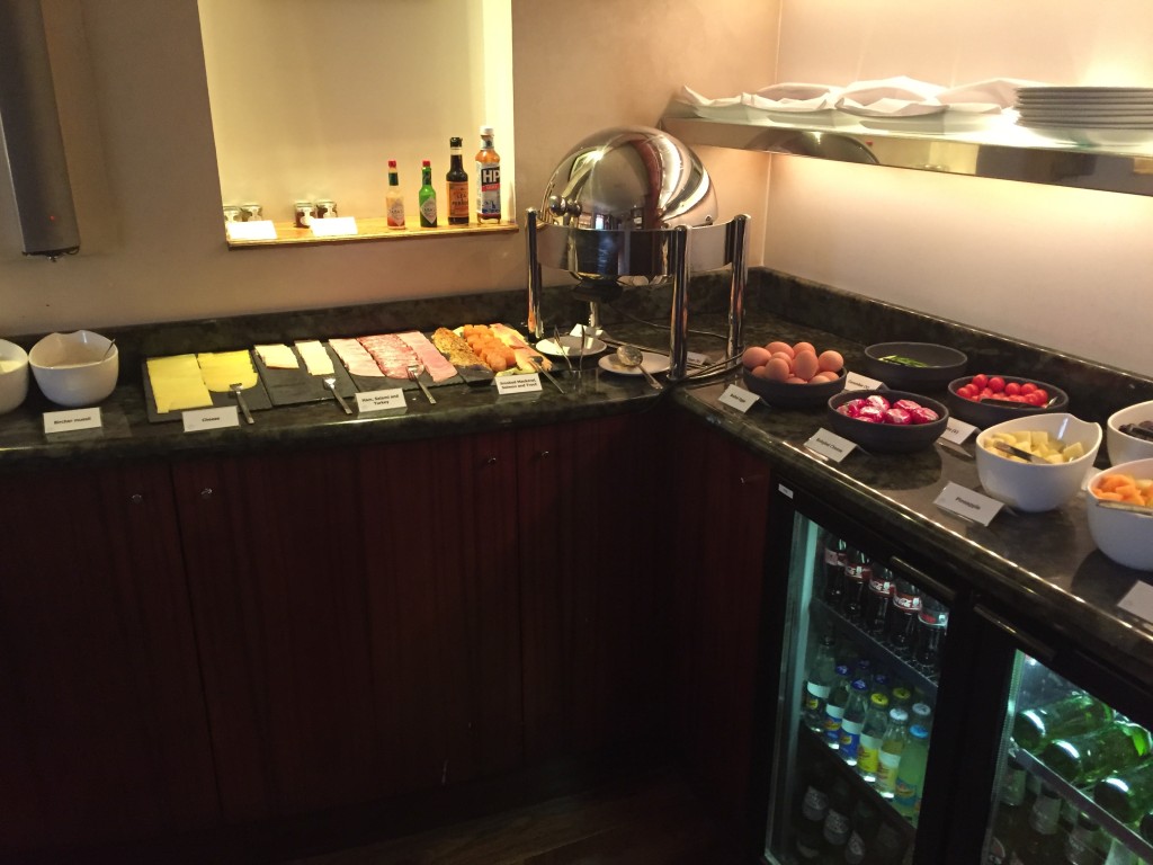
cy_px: 432
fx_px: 966
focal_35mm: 29
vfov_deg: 48.2
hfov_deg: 61.7
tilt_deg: -20.6
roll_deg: +1.3
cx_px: 576
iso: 250
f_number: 2.2
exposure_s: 1/24
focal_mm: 4.15
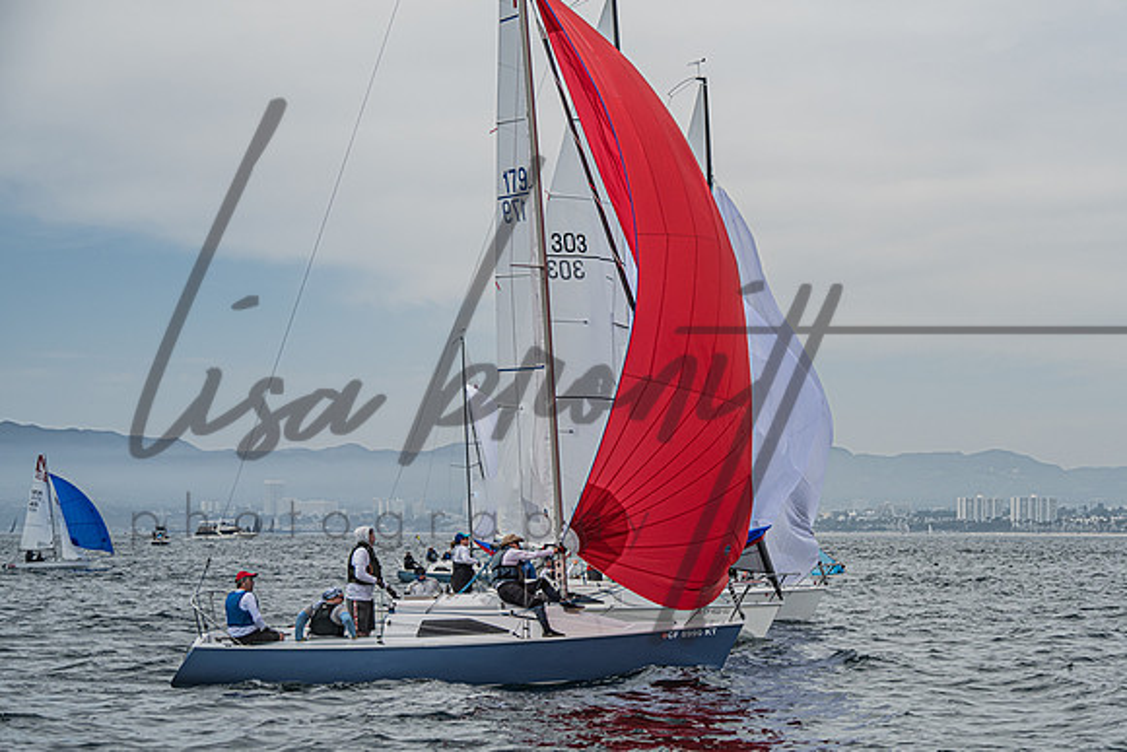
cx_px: 771
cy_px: 459
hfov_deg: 25.3
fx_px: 2492
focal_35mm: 80
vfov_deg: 17.1
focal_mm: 58
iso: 320
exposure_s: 1/2000
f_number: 5.6
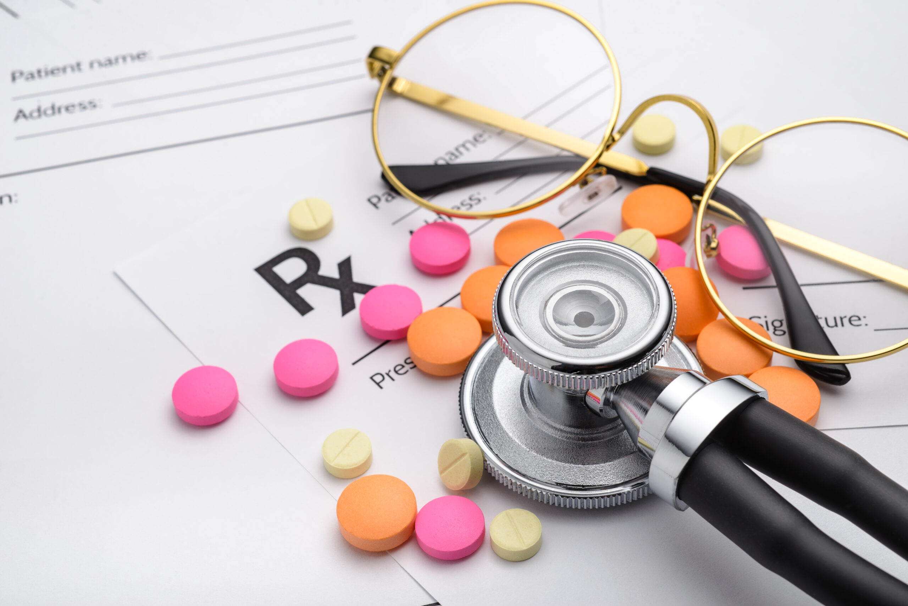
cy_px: 303
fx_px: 1514
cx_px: 454
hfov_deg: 33.4
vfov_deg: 22.6
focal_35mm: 60
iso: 100
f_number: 16
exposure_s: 1/160
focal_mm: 60
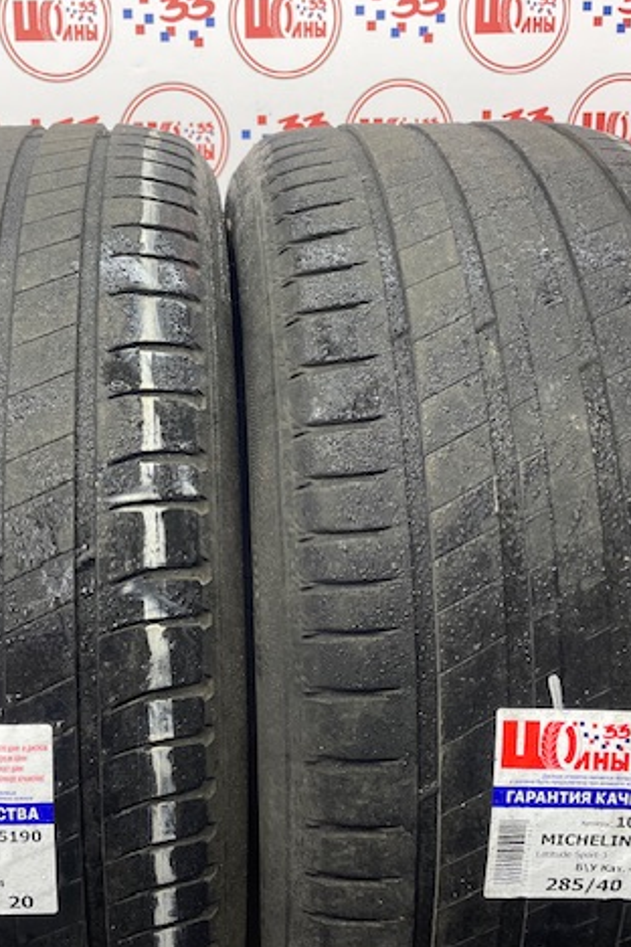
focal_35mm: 37
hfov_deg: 35.7
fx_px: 973
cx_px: 220
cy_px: 484
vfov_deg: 51.9
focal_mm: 4.2
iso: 125
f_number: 1.6
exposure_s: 1/100
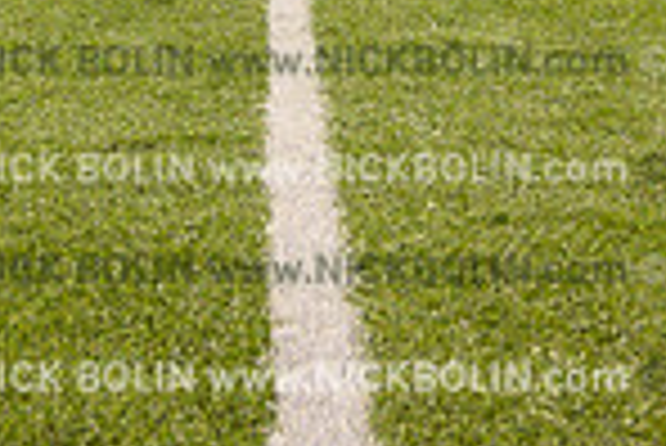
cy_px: -356
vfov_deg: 13.2
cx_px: 279
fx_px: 1741
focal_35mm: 94
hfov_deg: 21.6
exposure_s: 1/500
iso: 5000
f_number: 4
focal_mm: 24
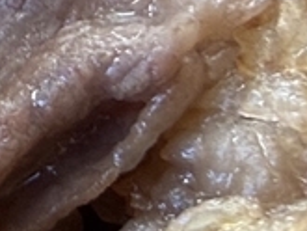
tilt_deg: -53.0
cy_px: 458
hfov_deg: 8.9
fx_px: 1615
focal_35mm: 182
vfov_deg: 7.8
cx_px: -610
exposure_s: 1/120
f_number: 2.2
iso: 125
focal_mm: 2.22
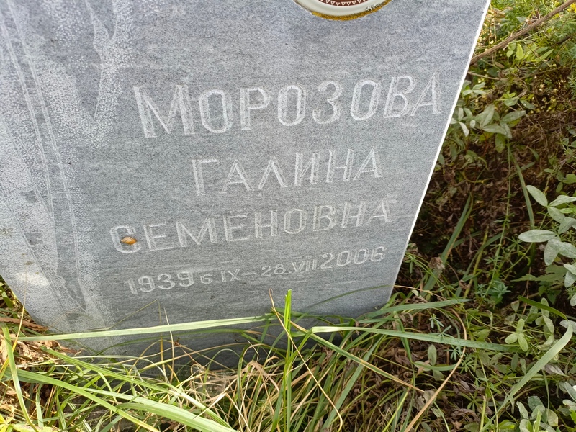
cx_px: 288
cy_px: 216
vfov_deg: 54.9
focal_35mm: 25
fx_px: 416
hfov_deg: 69.4
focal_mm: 4.76
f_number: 1.69
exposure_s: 1/202
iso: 112
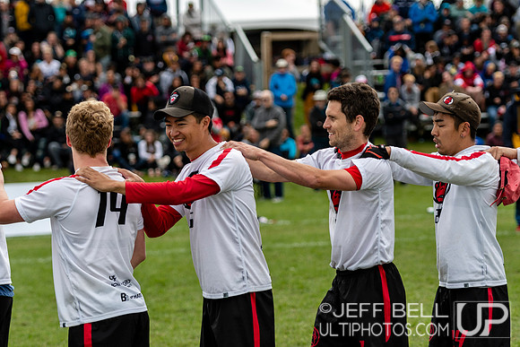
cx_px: 260
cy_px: 174
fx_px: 2124
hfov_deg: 14.0
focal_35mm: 147
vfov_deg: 9.3
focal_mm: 98
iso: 100
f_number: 2.8
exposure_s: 1/1250
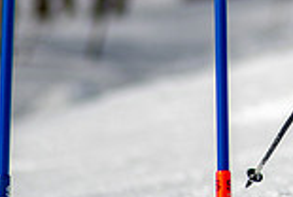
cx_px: 478
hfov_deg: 1.2
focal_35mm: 1681
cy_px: -96
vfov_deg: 0.8
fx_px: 13708
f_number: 2.8
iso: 100
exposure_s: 1/6400
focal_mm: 300
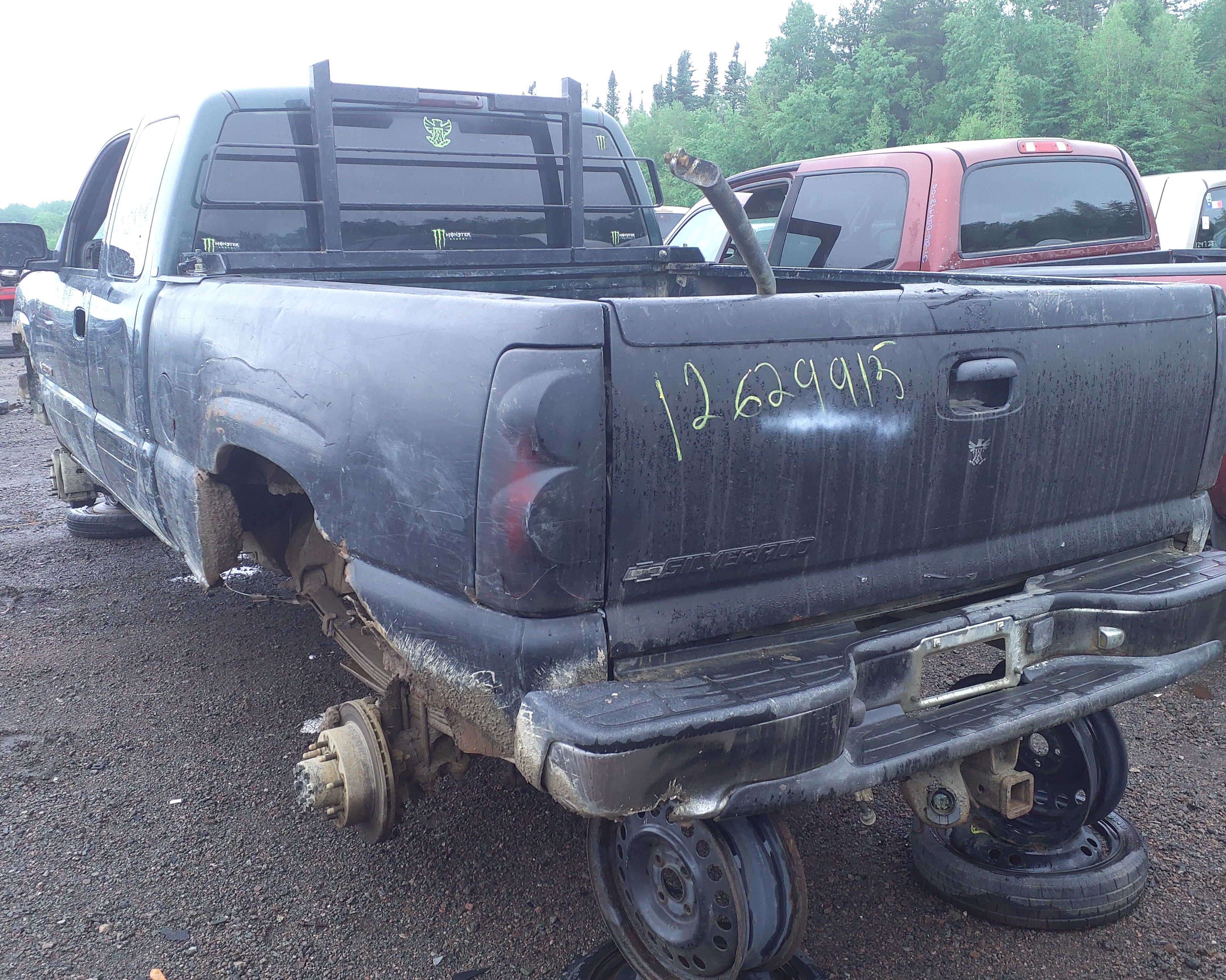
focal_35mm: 28
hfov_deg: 62.2
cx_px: 615
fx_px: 1016
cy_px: 484
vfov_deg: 51.5
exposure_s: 1/60
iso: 40
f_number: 1.9
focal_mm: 3.58
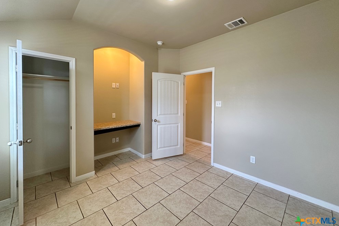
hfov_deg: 100.4
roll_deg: -0.7
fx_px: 141
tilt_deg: -1.9
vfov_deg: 77.1
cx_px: 170
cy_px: 102
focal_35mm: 15
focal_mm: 2.22
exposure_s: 1/60
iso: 160
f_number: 2.2
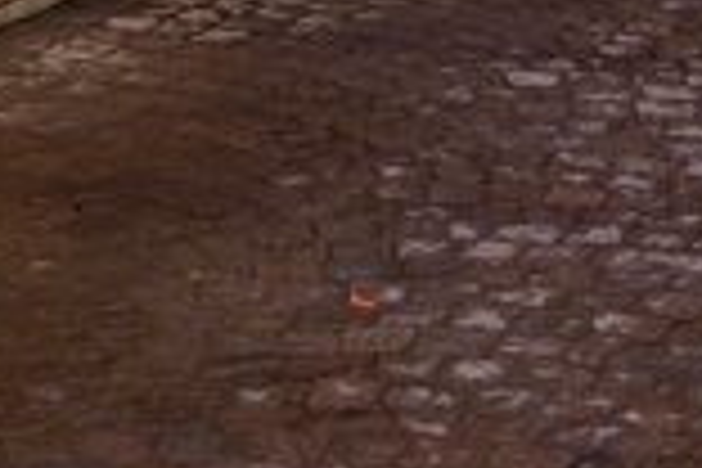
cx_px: 1053
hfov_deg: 11.0
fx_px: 3510
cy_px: -405
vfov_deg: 7.4
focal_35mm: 180
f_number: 8
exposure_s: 1/30
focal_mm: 23
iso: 400
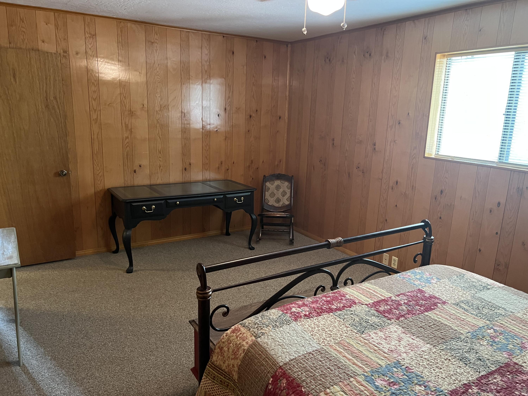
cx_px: 264
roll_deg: -1.7
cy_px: 198
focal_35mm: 26
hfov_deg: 67.3
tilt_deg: -12.7
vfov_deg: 53.1
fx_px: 397
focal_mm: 5.7
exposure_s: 1/40
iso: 500
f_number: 1.5
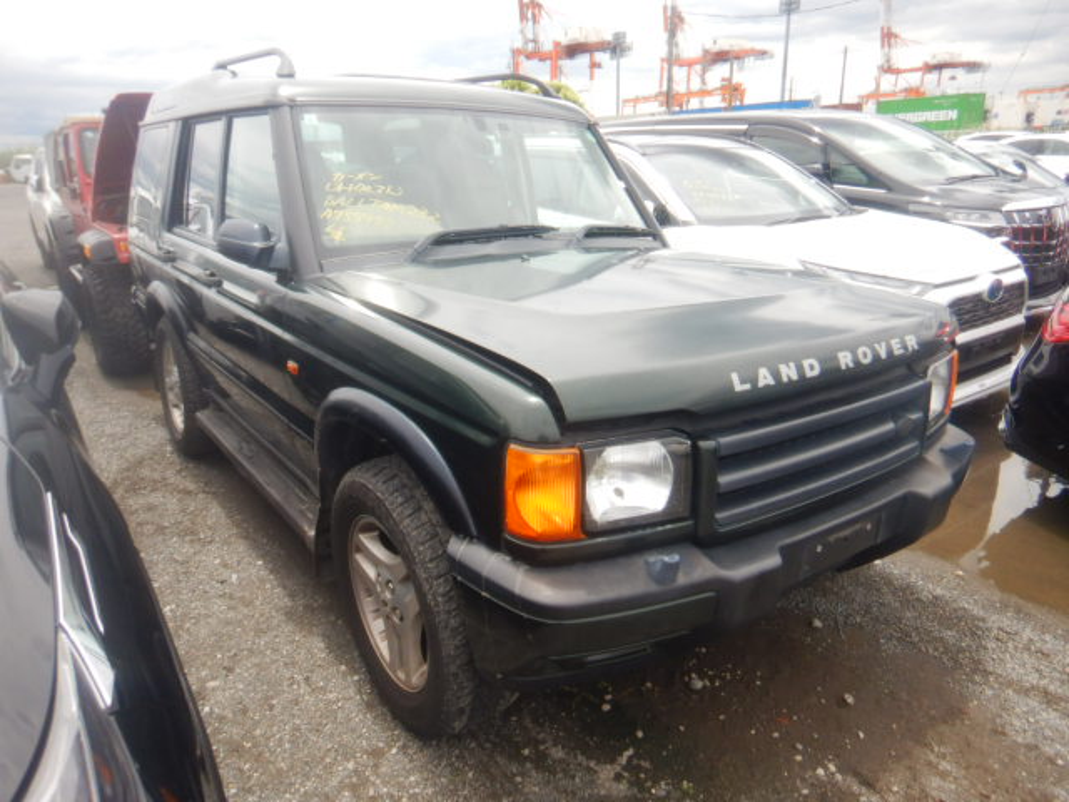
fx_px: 741
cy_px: 401
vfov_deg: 56.8
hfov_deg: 71.6
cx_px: 534
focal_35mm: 24
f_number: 2.8
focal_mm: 4.3
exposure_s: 1/250
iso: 125
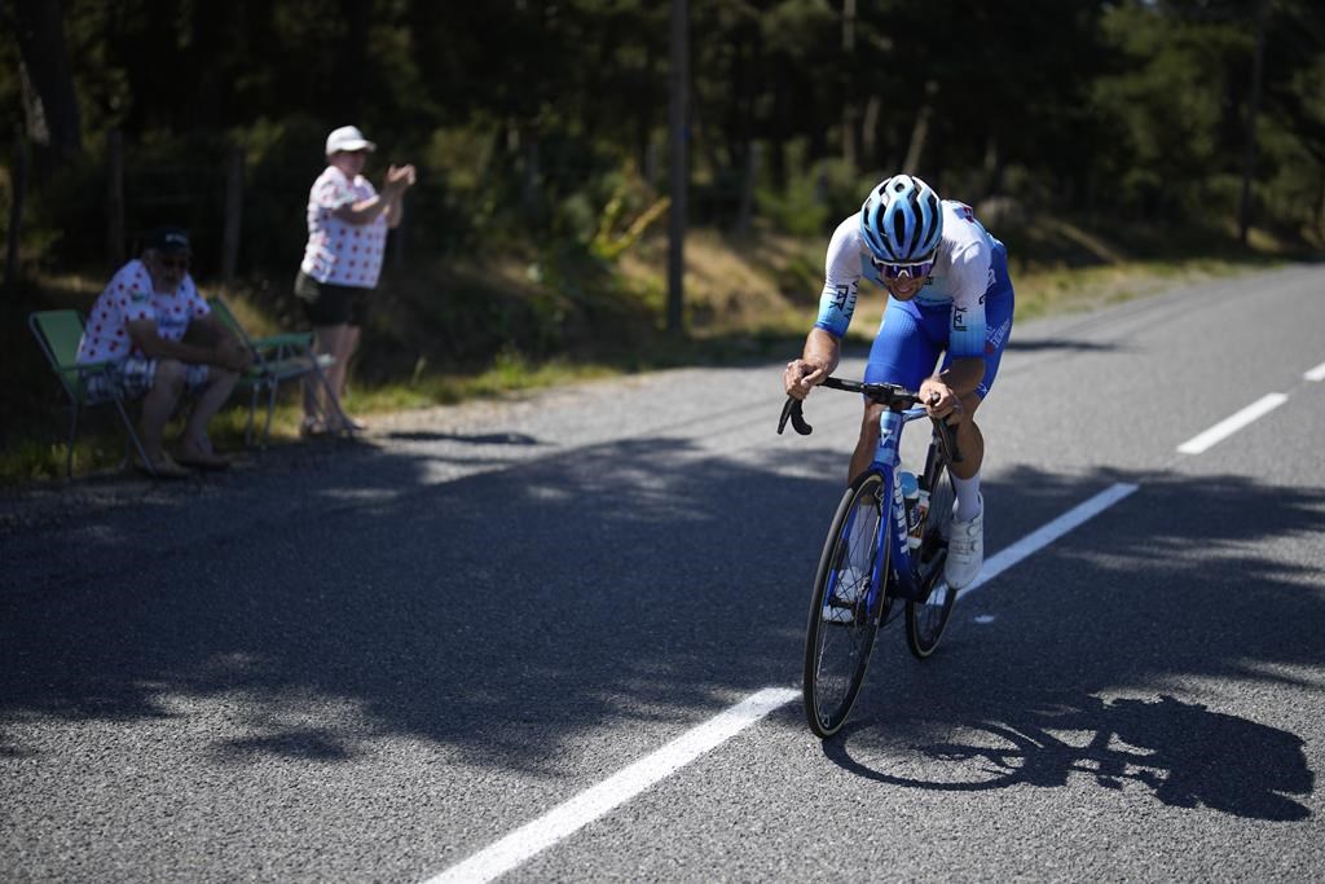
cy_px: 442
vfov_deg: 27.0
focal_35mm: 50
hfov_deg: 39.6
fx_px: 1840
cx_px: 662
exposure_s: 1/6400
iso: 100
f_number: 1.2
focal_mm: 50
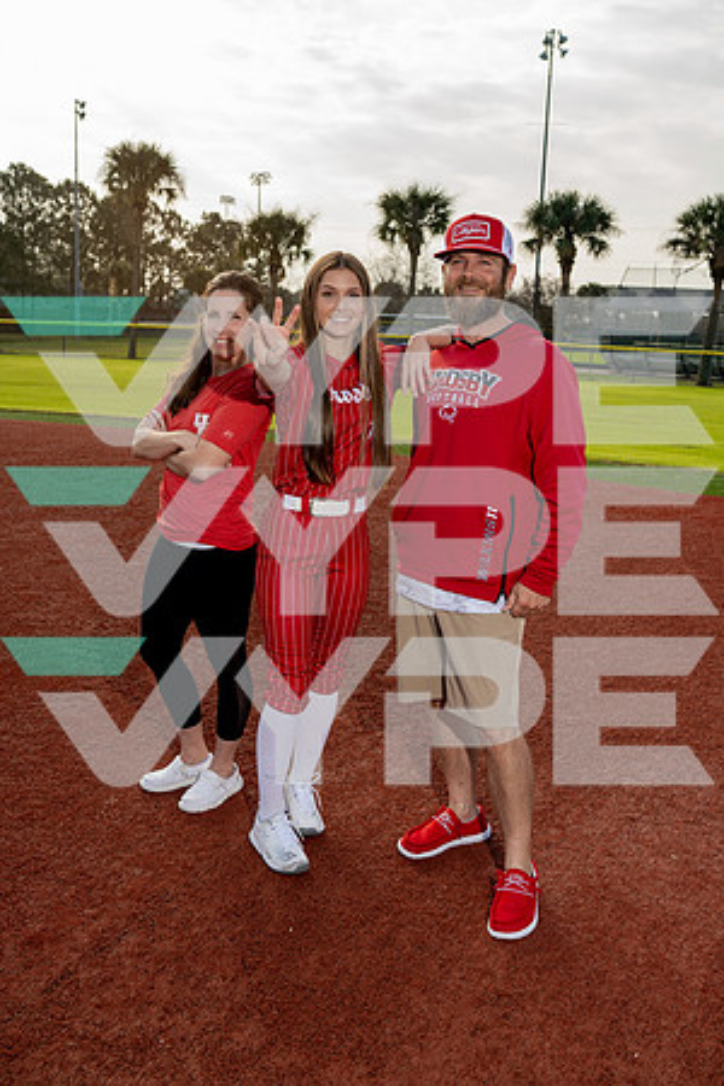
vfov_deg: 54.4
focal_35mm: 35
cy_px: 543
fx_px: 1056
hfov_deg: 37.9
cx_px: 362
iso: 100
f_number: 5
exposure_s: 1/250
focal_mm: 35
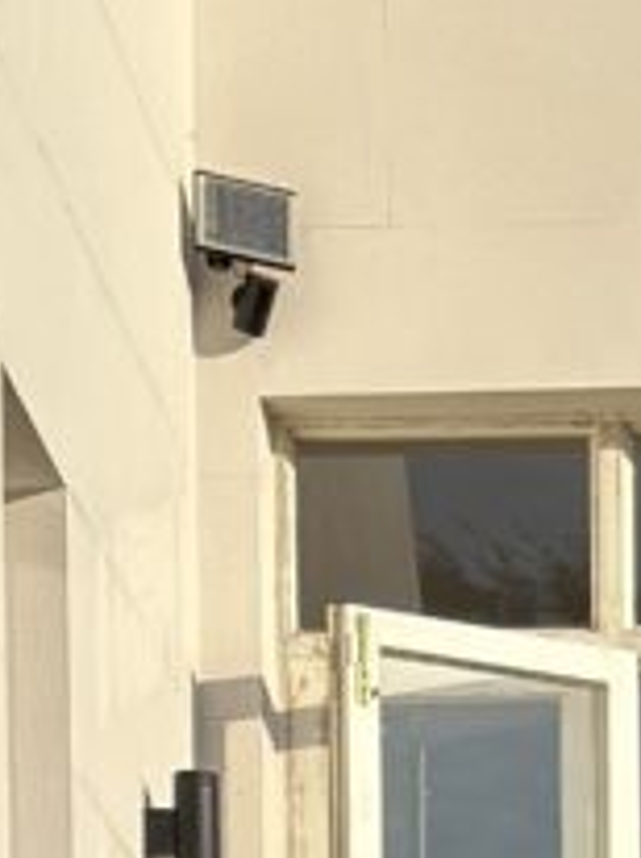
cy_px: 2095
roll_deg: +0.2
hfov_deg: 6.2
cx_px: 837
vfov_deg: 7.7
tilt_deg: +0.7
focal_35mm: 239
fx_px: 5913
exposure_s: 1/4184
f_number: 1.78
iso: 100
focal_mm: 6.86
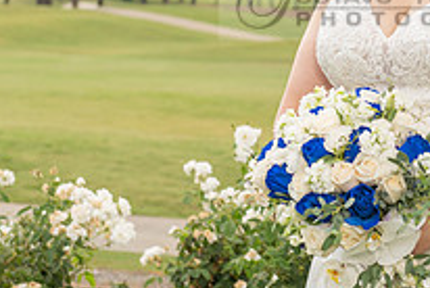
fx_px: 2356
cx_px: 401
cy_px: -9
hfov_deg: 10.4
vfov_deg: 7.0
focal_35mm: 197
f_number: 5.6
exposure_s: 1/320
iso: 200
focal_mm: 70
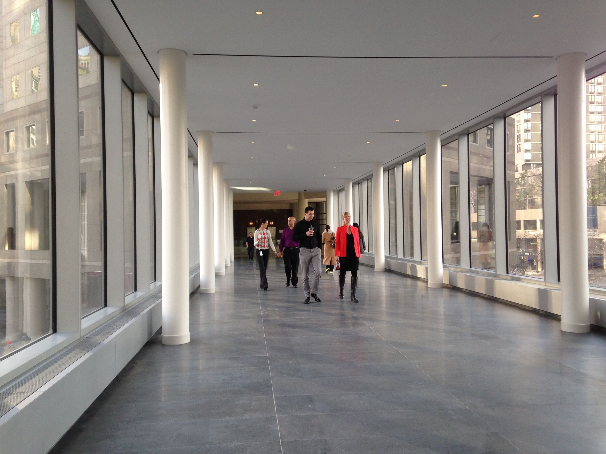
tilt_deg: +0.2
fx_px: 578
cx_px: 303
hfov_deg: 55.4
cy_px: 227
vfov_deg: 42.9
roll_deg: +1.4
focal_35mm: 33
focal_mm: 4.12
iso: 64
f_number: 2.4
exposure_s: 1/120
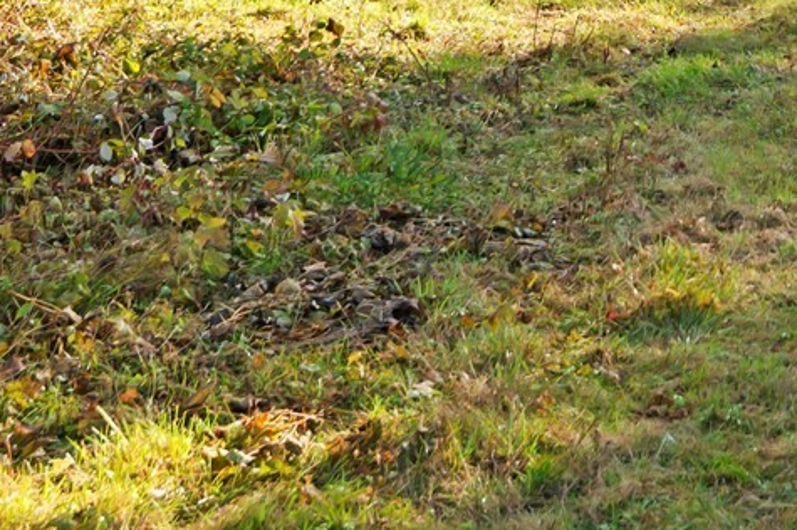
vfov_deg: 13.0
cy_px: -252
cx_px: 1013
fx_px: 2212
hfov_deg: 19.0
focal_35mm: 100
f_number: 8
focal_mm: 28
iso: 200
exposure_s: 1/60
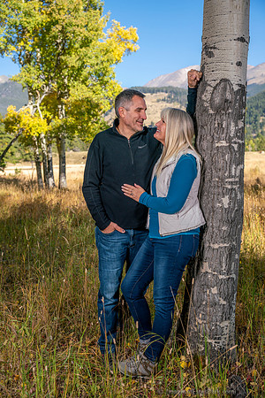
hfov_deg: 29.9
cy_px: 199
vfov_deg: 43.6
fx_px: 497
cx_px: 132
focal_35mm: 45
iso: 160
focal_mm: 45
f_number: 4.5
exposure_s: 1/640
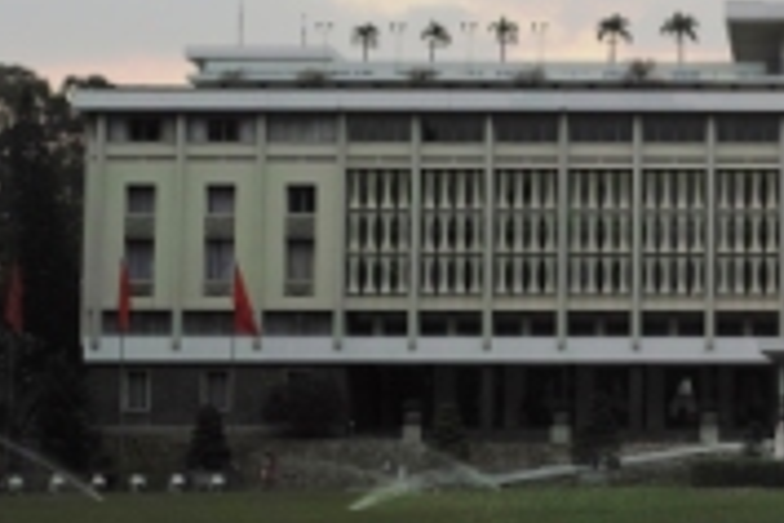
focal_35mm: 114
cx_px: 917
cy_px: 233
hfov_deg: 17.2
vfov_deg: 12.0
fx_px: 2482
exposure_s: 1/320
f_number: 6.3
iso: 200
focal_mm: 30
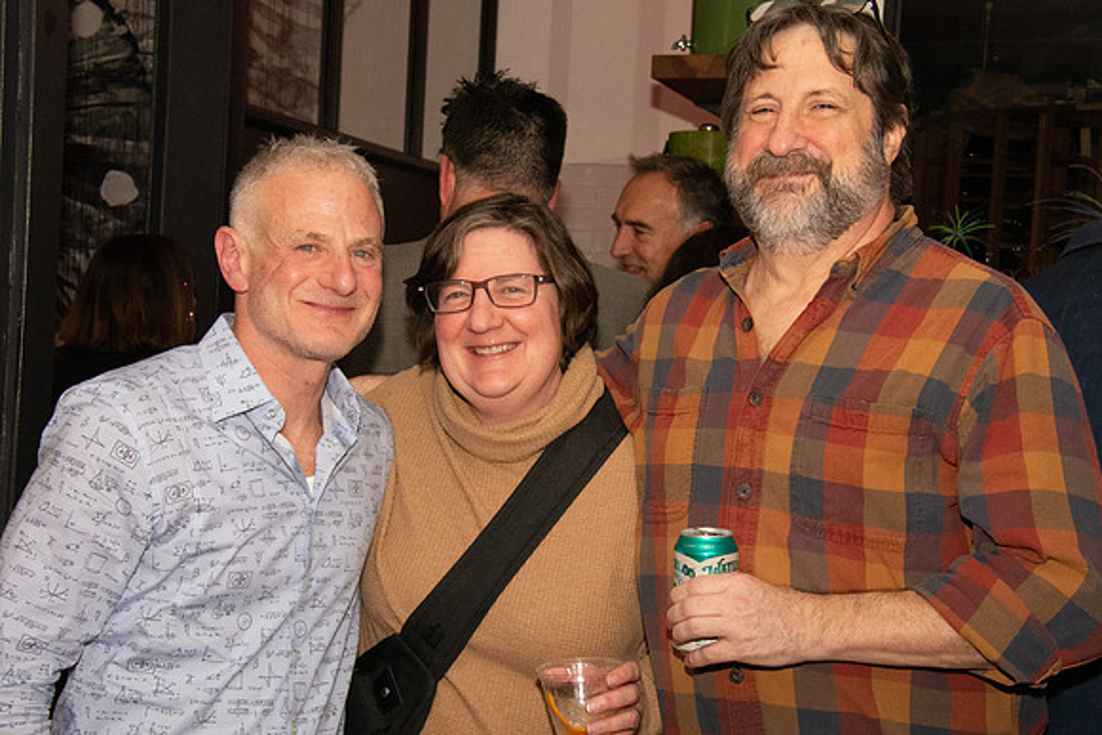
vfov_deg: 18.9
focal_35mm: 72
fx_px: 2204
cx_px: 551
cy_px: 368
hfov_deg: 28.1
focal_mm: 48
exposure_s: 1/160
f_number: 13
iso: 5000
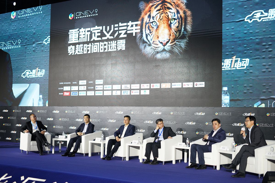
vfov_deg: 27.0
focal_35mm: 50
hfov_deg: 39.6
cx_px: 138
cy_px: 92
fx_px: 382
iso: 1000
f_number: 2.5
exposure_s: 1/200
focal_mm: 50
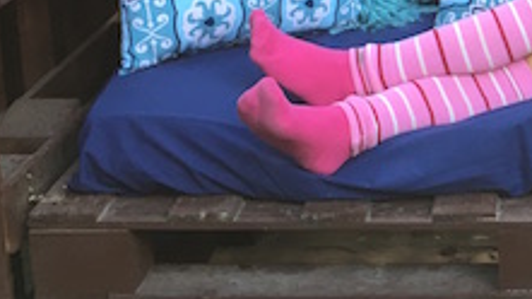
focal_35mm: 93
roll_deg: -0.1
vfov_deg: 12.8
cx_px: 599
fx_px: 1311
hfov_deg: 21.6
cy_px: -14
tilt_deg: -15.5
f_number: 2.2
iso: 25
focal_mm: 4.15
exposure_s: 1/40
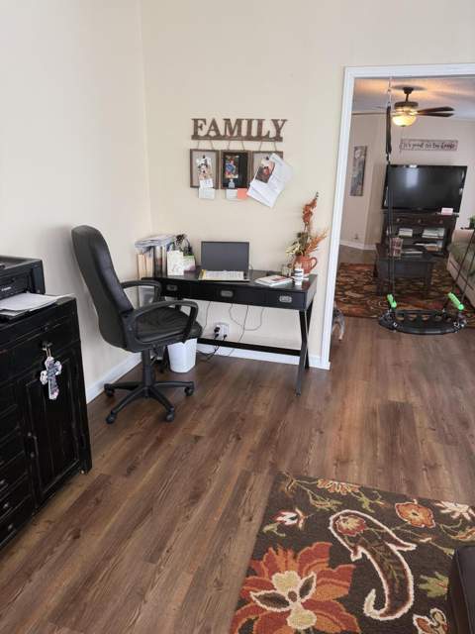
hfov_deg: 56.8
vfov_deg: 71.6
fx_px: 439
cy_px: 317
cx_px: 238
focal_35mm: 24
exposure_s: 1/84
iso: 200
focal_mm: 6.76
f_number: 1.78
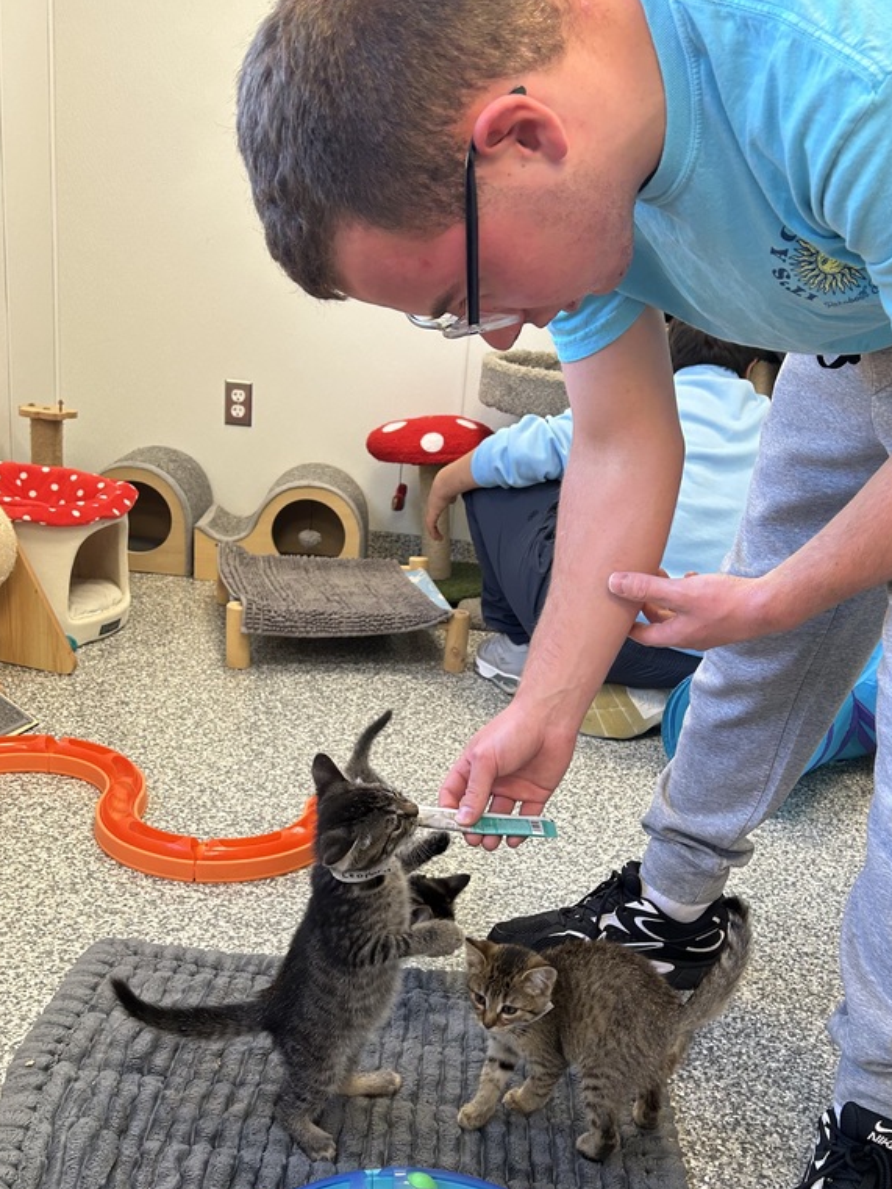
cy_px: 684
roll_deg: -7.2
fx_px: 1202
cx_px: 495
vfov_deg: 52.4
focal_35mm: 35
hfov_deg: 40.7
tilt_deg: -19.7
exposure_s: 1/120
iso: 80
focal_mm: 5.7
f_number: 1.5
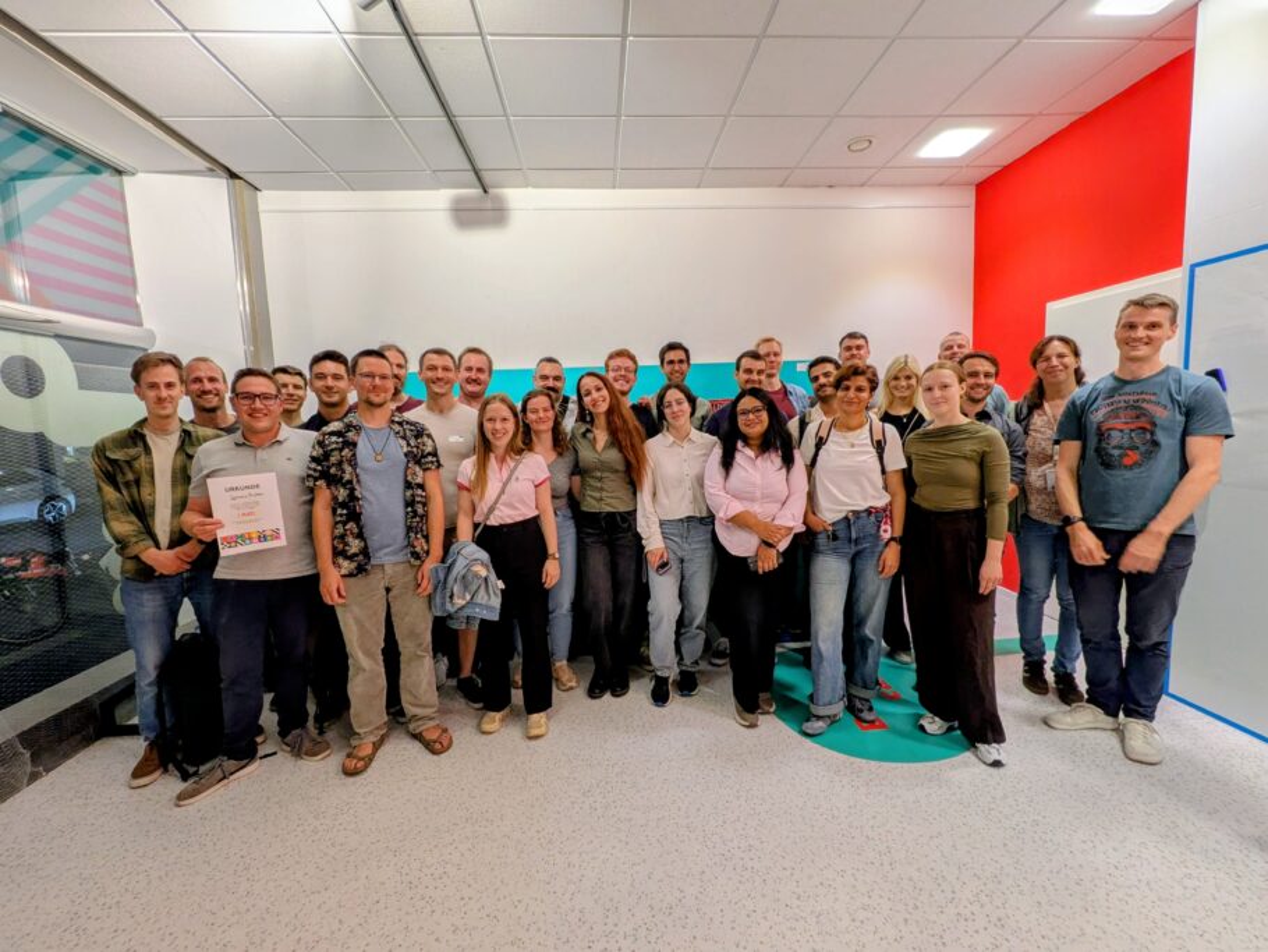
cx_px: 634
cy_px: 476
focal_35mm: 14
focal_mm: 1.83
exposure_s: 1/25
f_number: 2.2
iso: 52
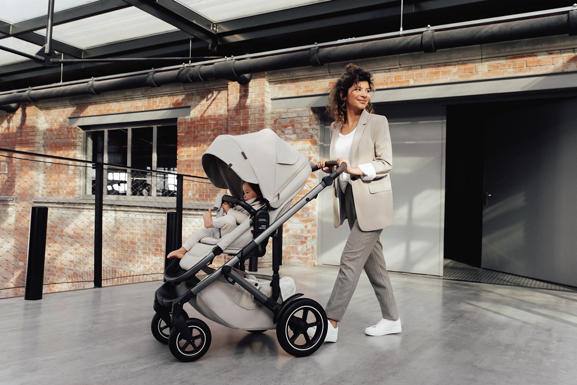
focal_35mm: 32
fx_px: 513
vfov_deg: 41.1
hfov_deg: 58.7
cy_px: 191
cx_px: 284
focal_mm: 31
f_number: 4
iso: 1000
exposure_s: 1/640
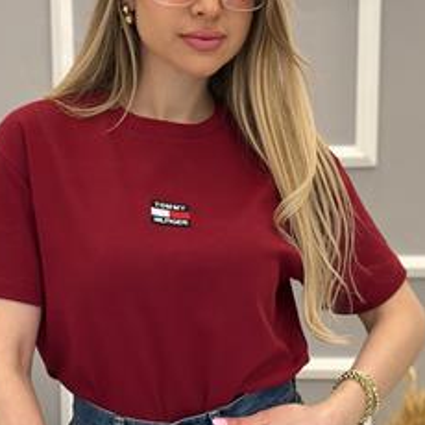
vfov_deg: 18.0
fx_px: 1333
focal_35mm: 96
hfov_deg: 18.1
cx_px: 188
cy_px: 299
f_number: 1.78
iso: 80
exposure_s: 1/100
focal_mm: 6.86
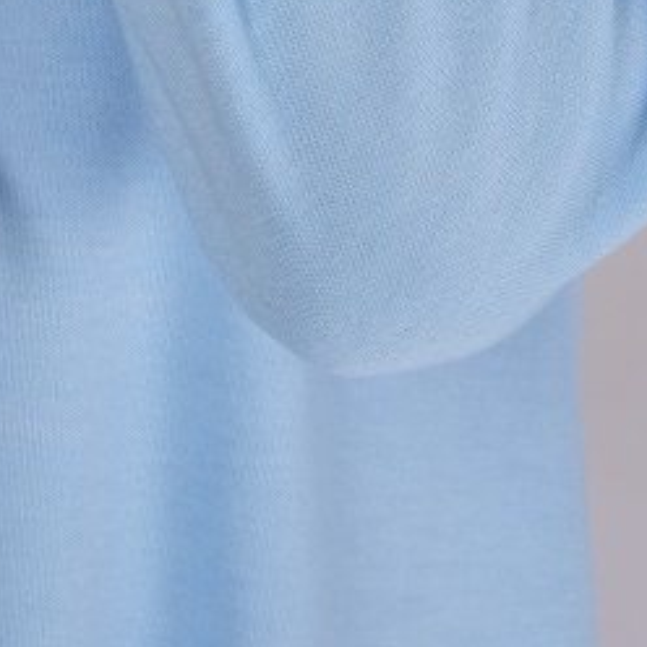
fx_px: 3806
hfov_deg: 9.6
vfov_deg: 8.5
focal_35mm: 180
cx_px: -157
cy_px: -1127
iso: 200
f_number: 8
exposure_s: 1/125
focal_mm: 23.3
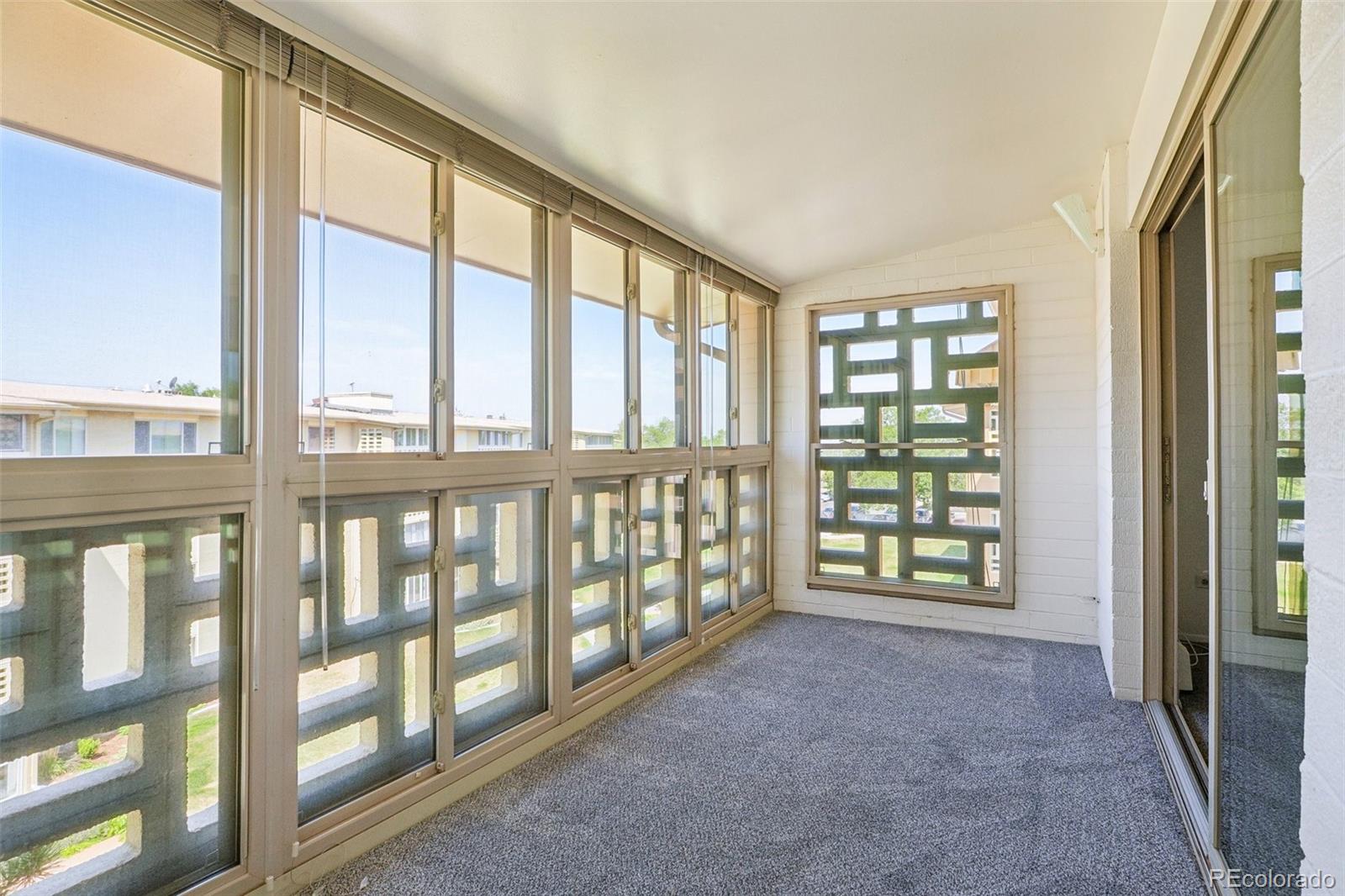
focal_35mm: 16
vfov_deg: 72.0
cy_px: 448
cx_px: 672
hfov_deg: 95.0
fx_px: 616
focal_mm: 11
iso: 100
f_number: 8
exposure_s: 1/30
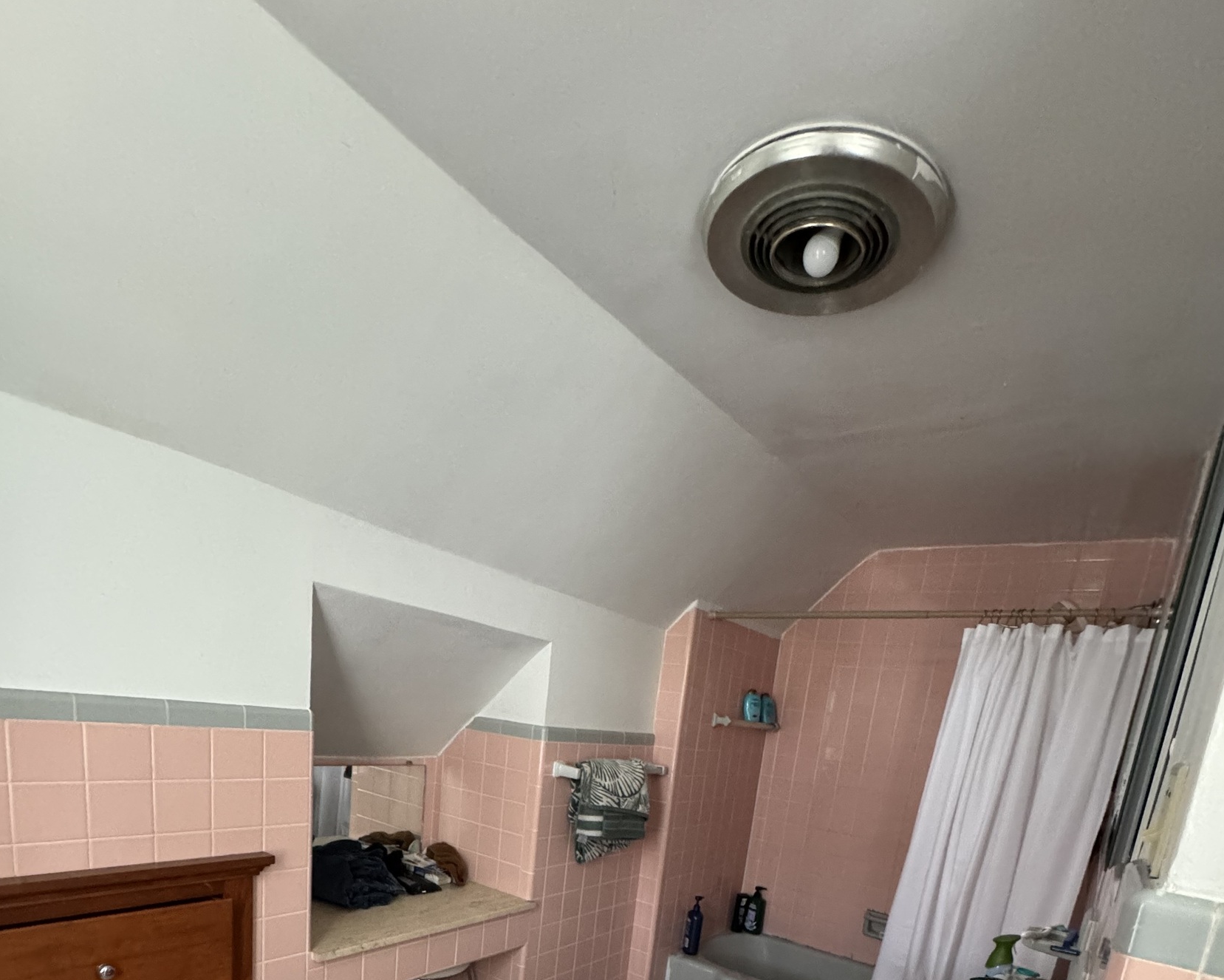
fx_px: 688
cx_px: 620
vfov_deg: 61.6
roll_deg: -6.5
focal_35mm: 19
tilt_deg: -12.4
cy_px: 851
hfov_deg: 83.3
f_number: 2.2
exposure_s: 1/60
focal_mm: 2.22
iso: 1000
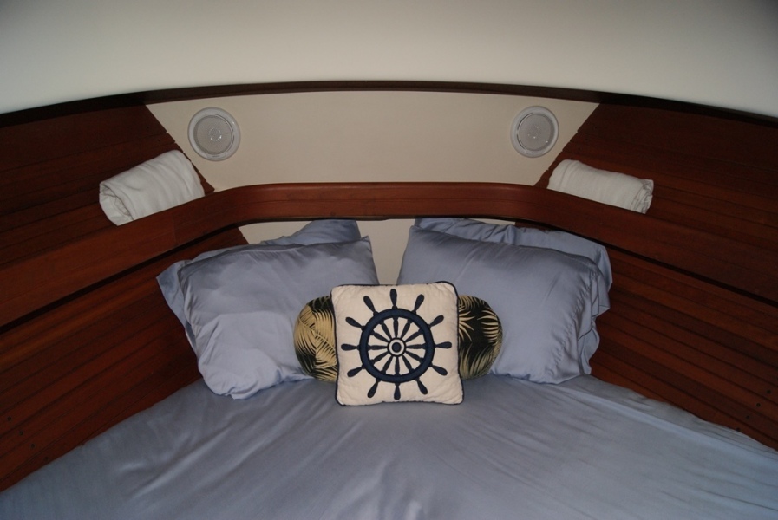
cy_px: 260
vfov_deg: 48.0
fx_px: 584
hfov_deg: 67.3
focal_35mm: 27
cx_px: 389
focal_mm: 18
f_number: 5.6
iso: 400
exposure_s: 1/60
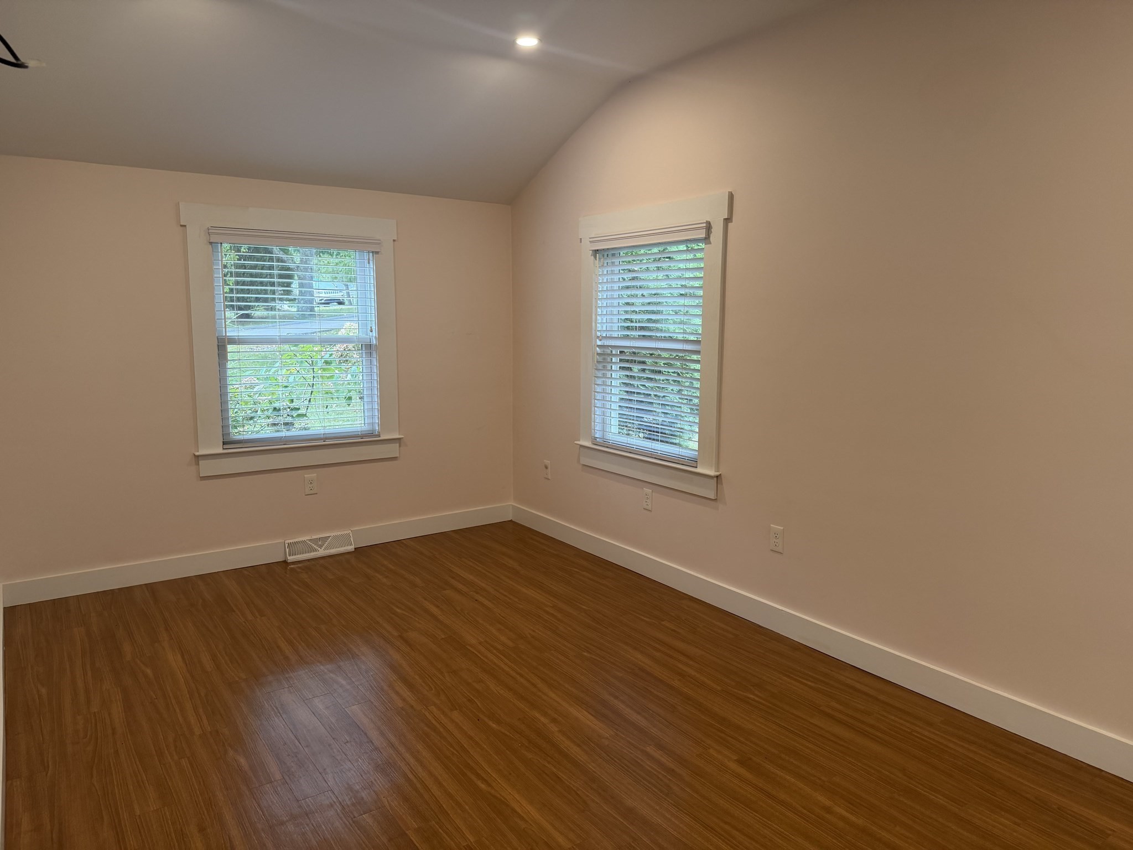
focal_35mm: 24
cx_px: 566
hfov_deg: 71.6
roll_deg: -0.4
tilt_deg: -7.0
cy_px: 425
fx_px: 786
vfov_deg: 56.8
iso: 200
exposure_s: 1/120
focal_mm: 6.76
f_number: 1.78
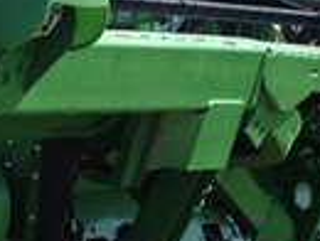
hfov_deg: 11.9
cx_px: -332
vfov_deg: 10.1
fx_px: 1352
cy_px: 248
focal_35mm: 146
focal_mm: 4.28
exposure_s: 1/767
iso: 50
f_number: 2.4
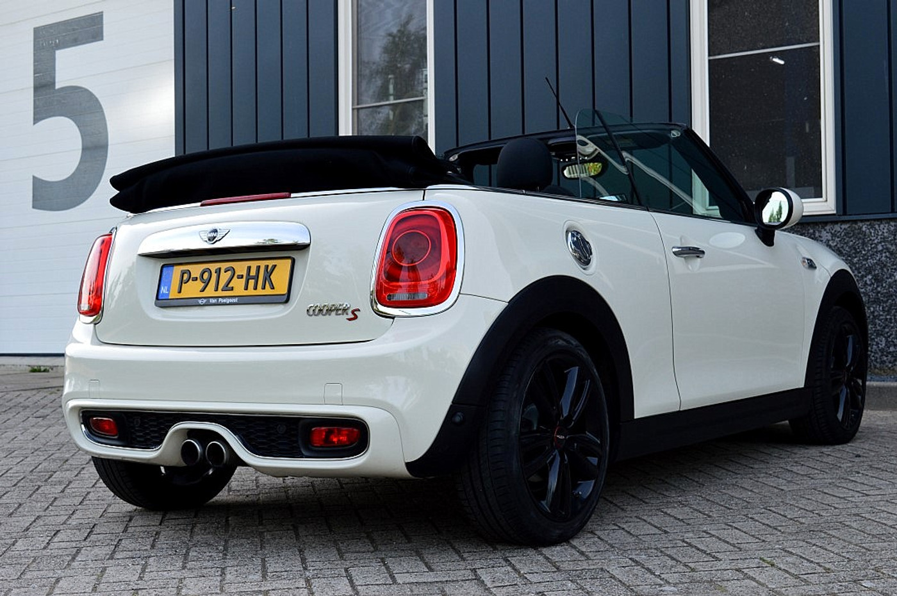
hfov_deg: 38.9
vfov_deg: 26.4
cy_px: 298
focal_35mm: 51
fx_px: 1269
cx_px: 448
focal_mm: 34
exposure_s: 1/200
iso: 400
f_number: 10
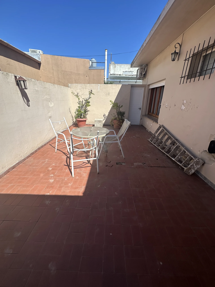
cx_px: 108
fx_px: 116
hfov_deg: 85.7
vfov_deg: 102.1
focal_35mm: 14
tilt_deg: -20.4
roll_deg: -1.6
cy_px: 144
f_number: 2.2
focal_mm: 2.22
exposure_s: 1/1715
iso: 40
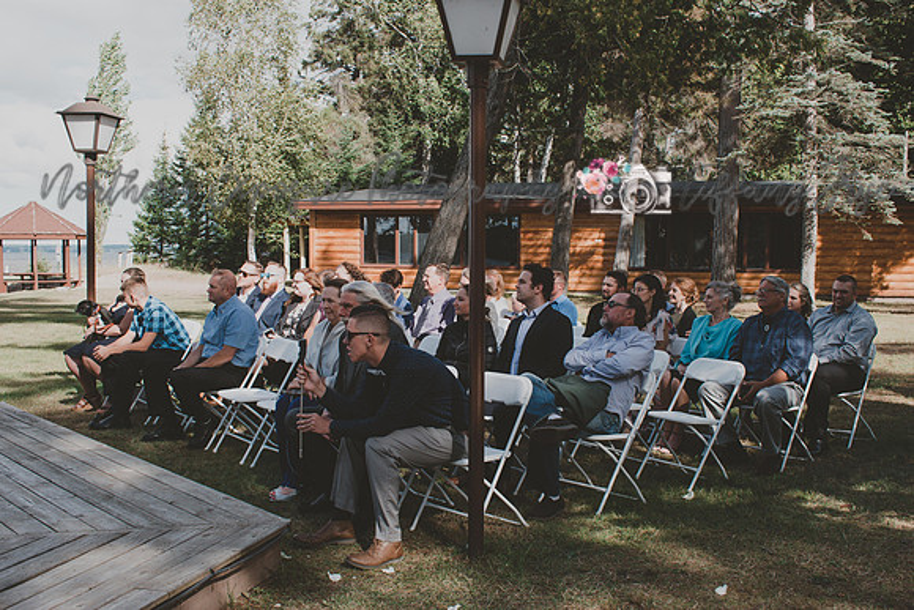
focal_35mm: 38
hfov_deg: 51.3
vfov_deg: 35.5
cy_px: 305
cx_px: 457
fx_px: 952
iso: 200
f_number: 9
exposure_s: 1/320
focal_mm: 25
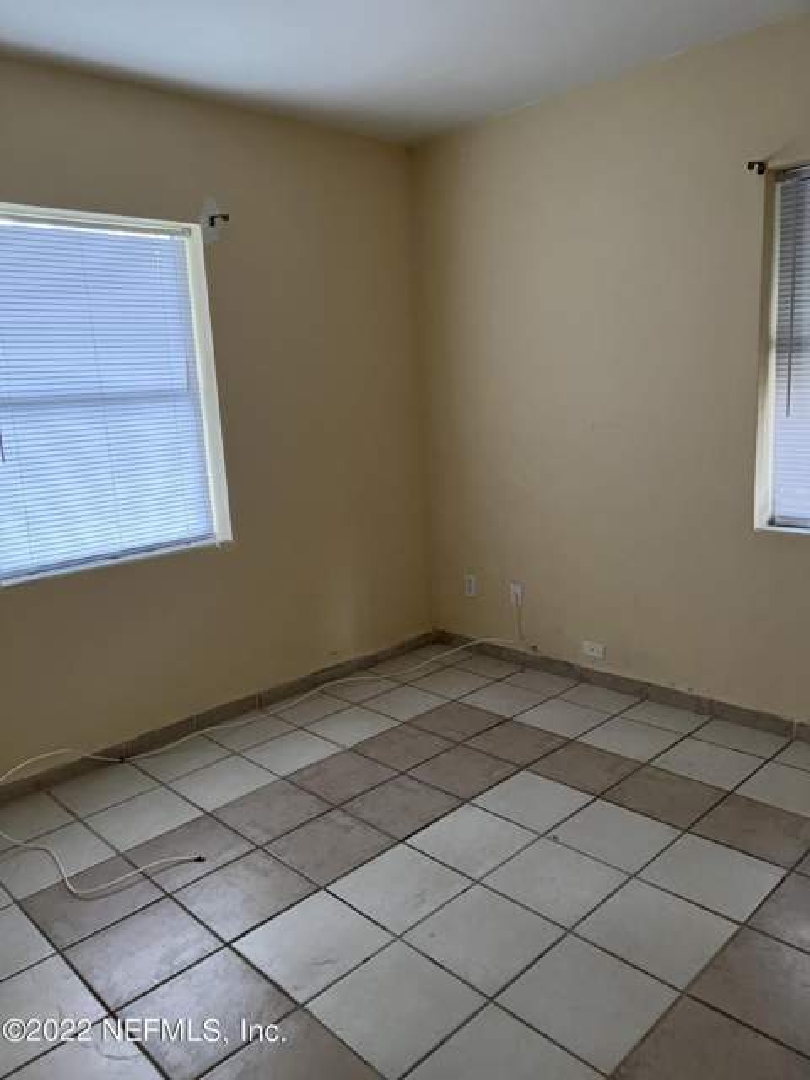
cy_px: 540
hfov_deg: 53.1
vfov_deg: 67.3
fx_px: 811
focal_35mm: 26
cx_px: 405
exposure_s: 1/50
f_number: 1.5
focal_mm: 5.7
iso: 500
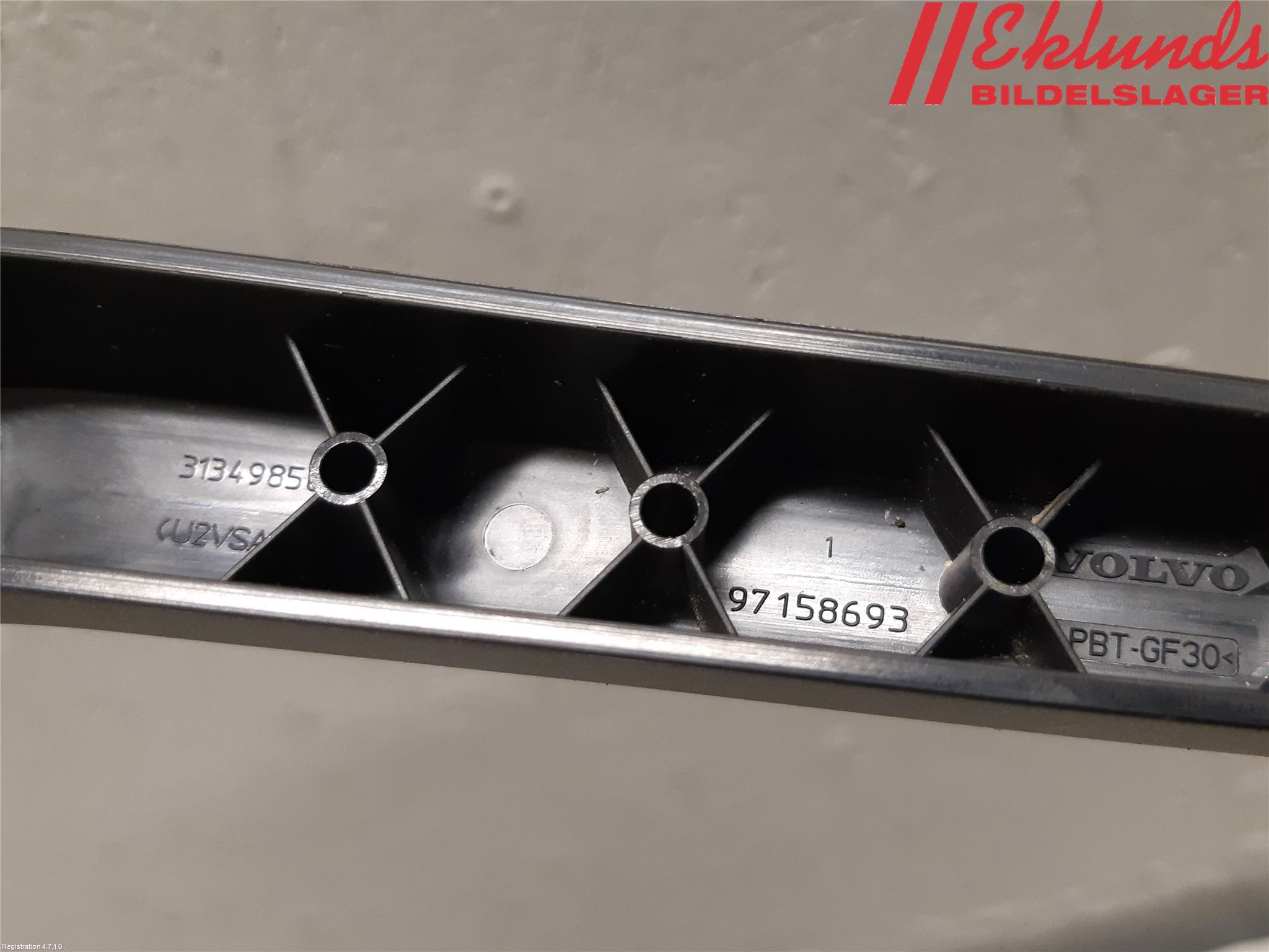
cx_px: 634
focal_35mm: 26
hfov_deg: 67.3
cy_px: 476
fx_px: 953
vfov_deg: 53.1
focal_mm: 3.93
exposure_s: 1/50
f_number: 1.7
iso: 250
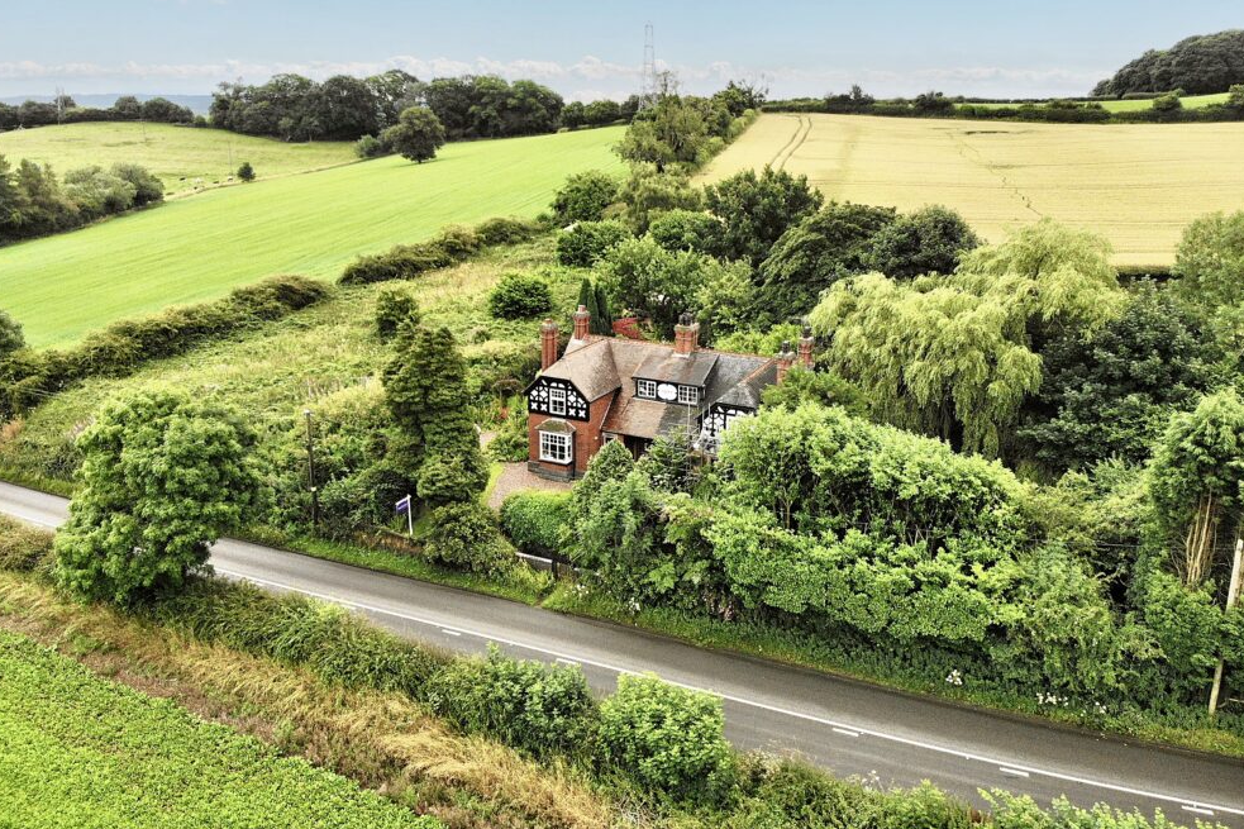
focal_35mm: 26
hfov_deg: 69.4
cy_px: 365
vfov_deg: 49.4
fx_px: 898
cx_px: 633
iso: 110
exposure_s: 1/712
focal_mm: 4.5
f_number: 2.8
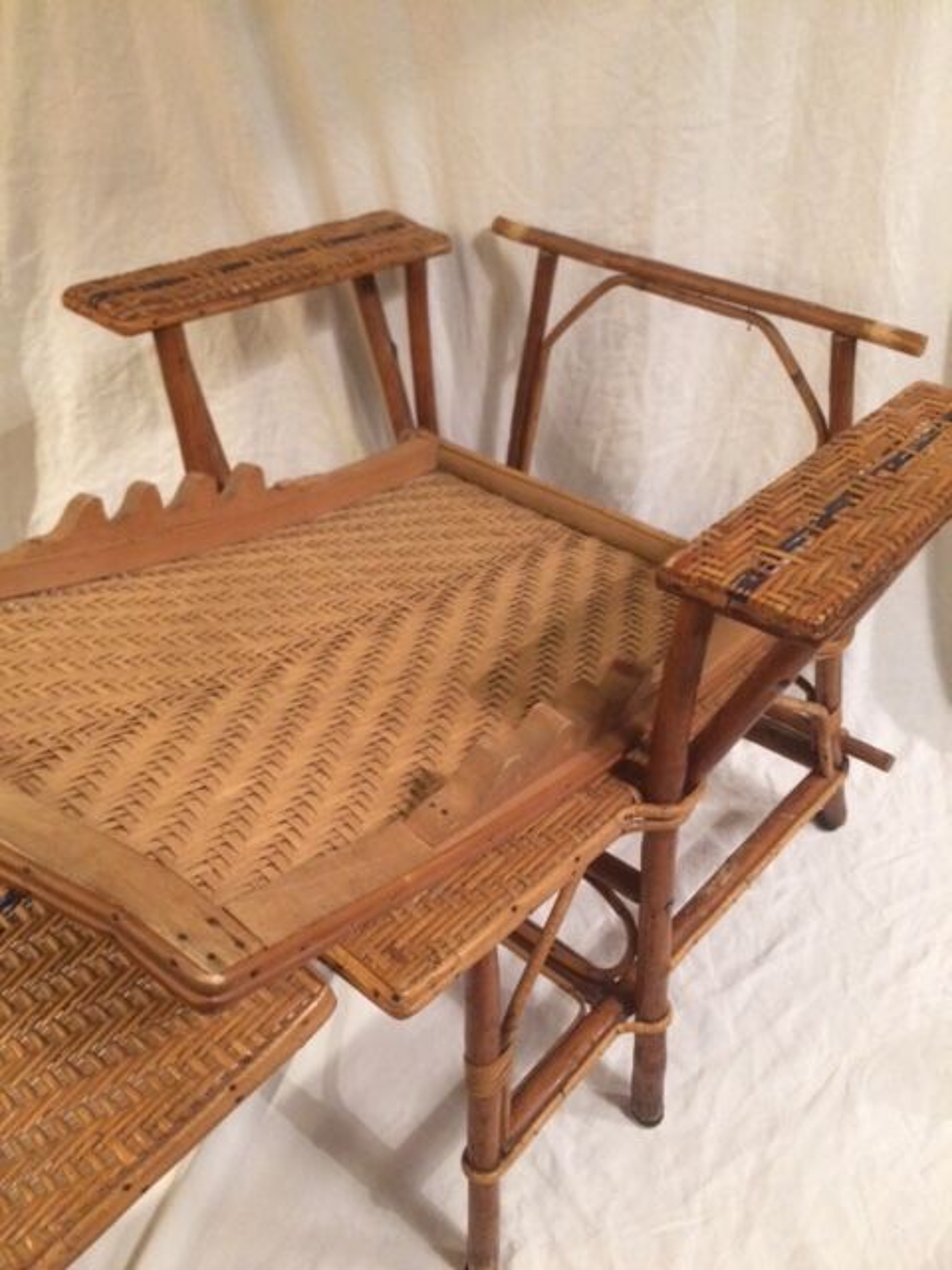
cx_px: 476
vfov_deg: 61.7
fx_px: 1063
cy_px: 635
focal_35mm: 29
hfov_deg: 48.2
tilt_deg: -41.3
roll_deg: +1.4
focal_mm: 4.15
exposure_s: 1/17
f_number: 2.2
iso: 320
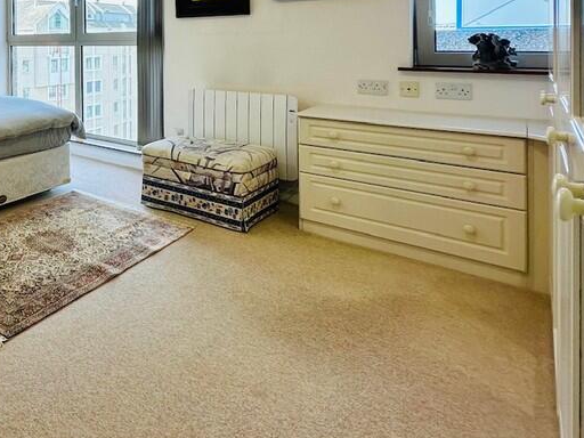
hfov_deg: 51.4
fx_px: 472
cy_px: 46
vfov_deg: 45.2
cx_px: 6
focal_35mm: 28
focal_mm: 2.22
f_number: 2.2
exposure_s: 1/154
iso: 40
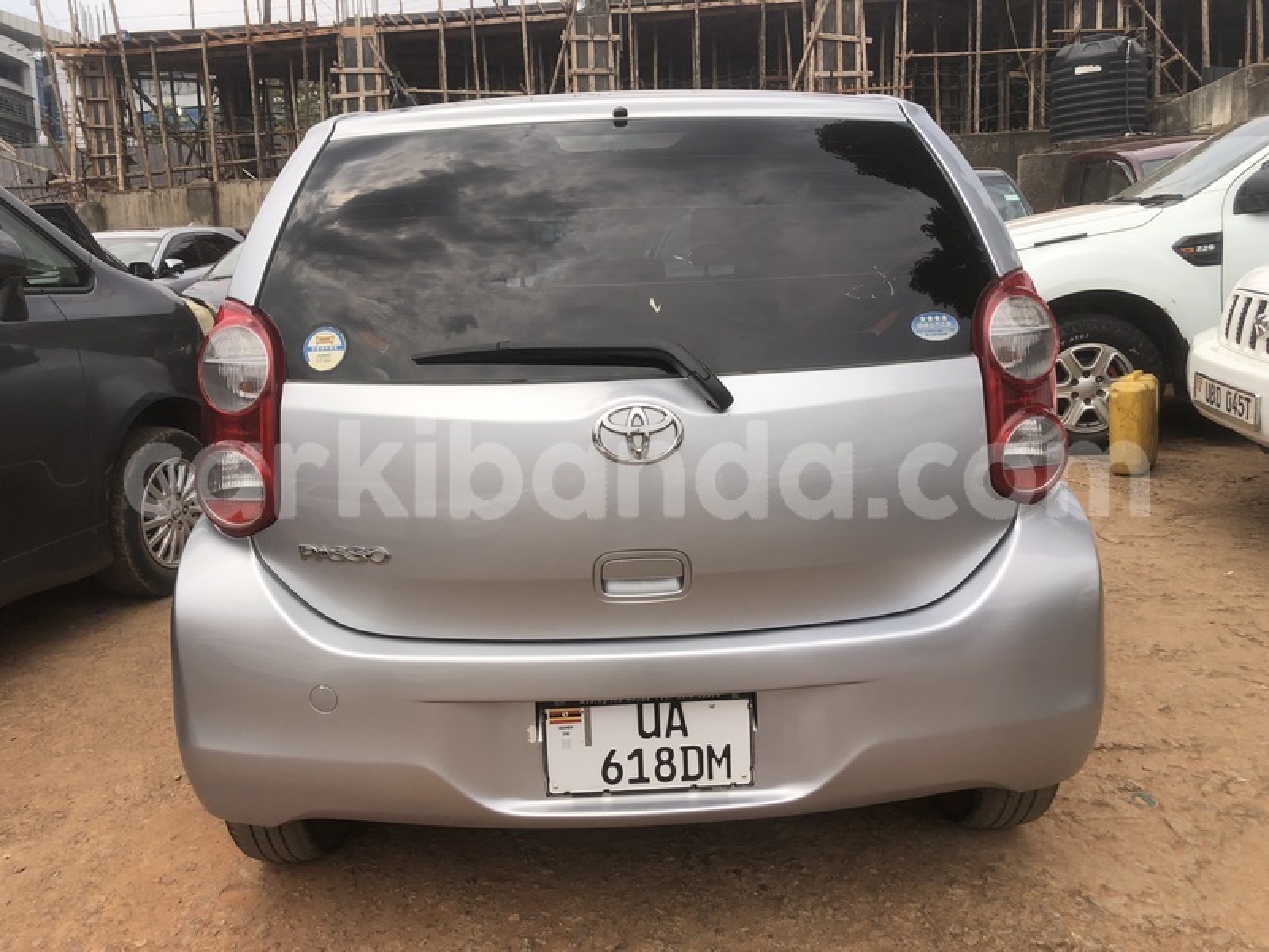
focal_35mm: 28
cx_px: 634
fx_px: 1026
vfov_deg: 49.7
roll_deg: +1.8
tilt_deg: -7.6
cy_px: 476
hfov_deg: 63.4
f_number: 1.8
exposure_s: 1/1143
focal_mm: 3.99
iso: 20
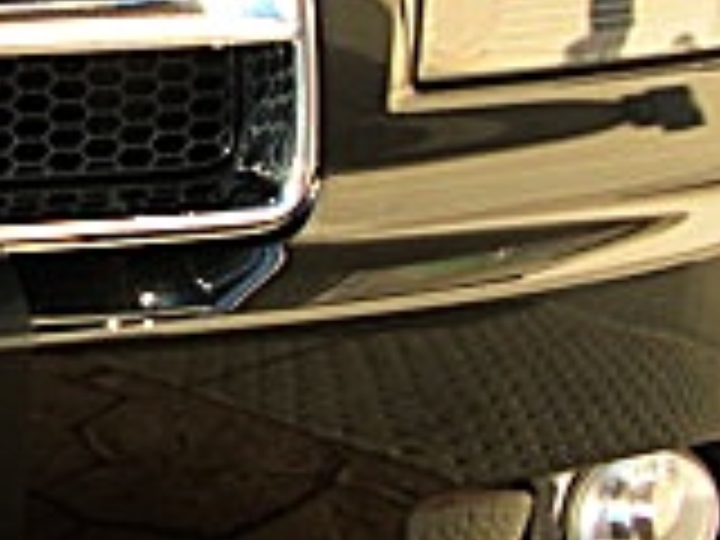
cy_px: 54
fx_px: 2995
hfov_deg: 12.7
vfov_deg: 10.2
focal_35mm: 144
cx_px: -486
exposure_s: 1/125
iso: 50
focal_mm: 6.3
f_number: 2.8
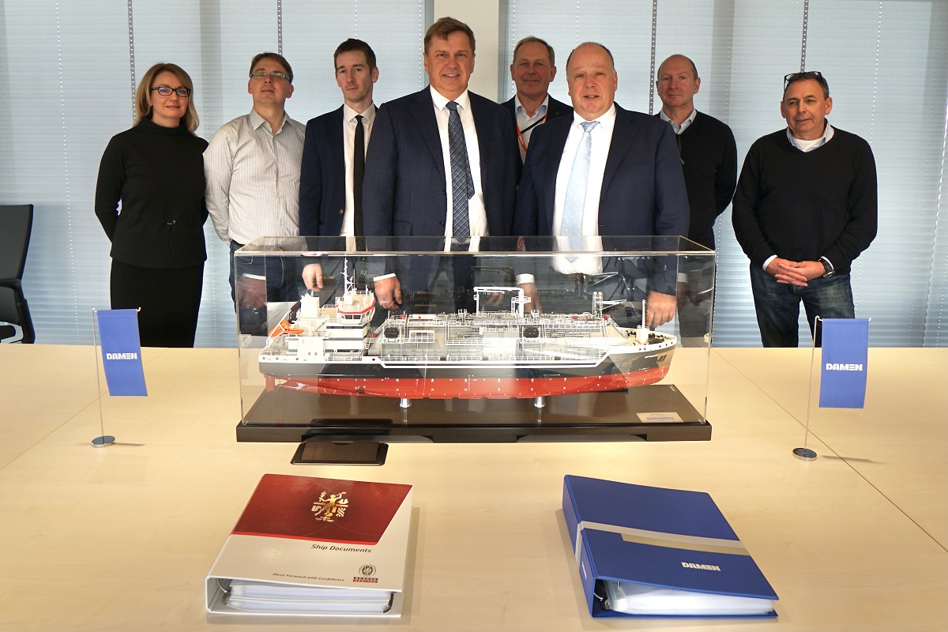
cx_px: 474
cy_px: 316
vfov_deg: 77.3
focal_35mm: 15
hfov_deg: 100.4
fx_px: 395
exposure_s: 1/60
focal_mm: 10
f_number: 4
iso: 125
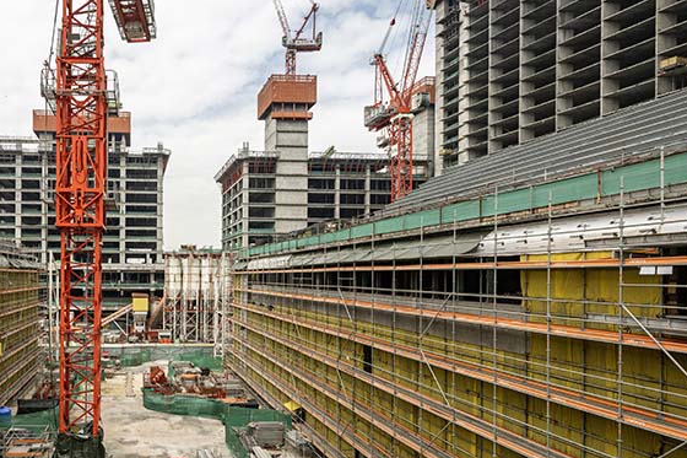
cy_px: 273
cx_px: 155
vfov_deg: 52.8
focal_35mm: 24
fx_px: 458
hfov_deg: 68.0
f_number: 8
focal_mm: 14
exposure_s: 1/400
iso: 64
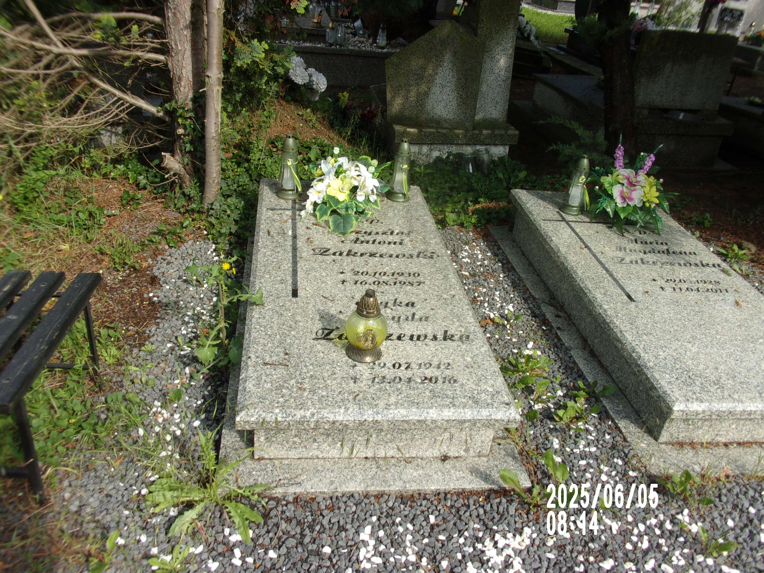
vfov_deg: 49.7
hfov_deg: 63.4
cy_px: 286
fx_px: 618
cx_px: 382
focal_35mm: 28
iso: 80
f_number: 10.8
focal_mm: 5.1
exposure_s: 1/45
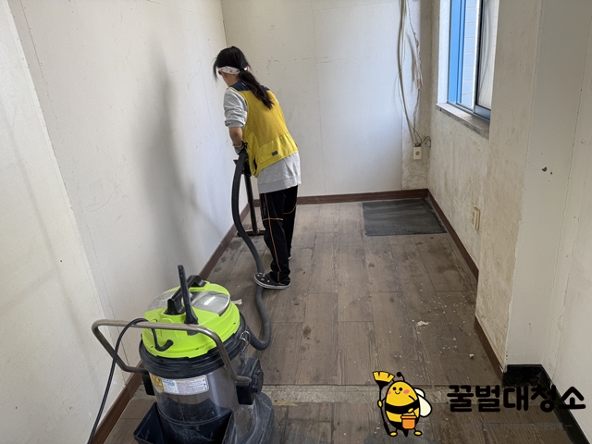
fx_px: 410
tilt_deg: -21.6
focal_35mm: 24
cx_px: 296
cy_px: 222
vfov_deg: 56.8
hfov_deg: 71.6
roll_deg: +5.2
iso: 64
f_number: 1.78
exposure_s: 1/168
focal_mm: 6.76
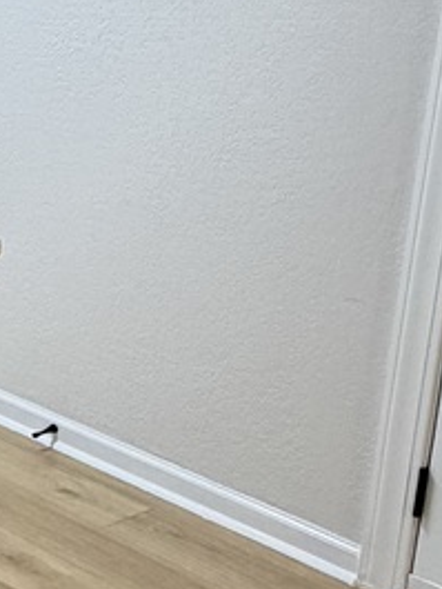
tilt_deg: -10.6
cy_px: 113
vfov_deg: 25.2
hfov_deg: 15.1
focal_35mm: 76
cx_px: -484
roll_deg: -1.7
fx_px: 1293
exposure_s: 1/60
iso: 160
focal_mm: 2.22
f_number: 2.2
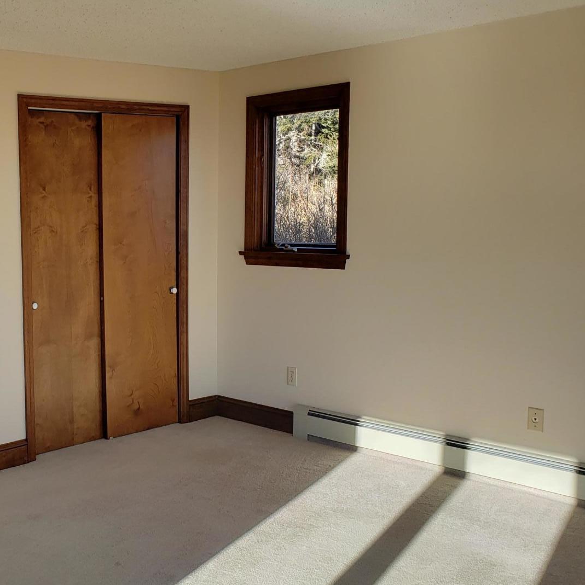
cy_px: 305
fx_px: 822
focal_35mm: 43
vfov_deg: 39.2
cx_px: 56
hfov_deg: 36.7
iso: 50
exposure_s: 1/439
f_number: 2.4
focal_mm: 4.3
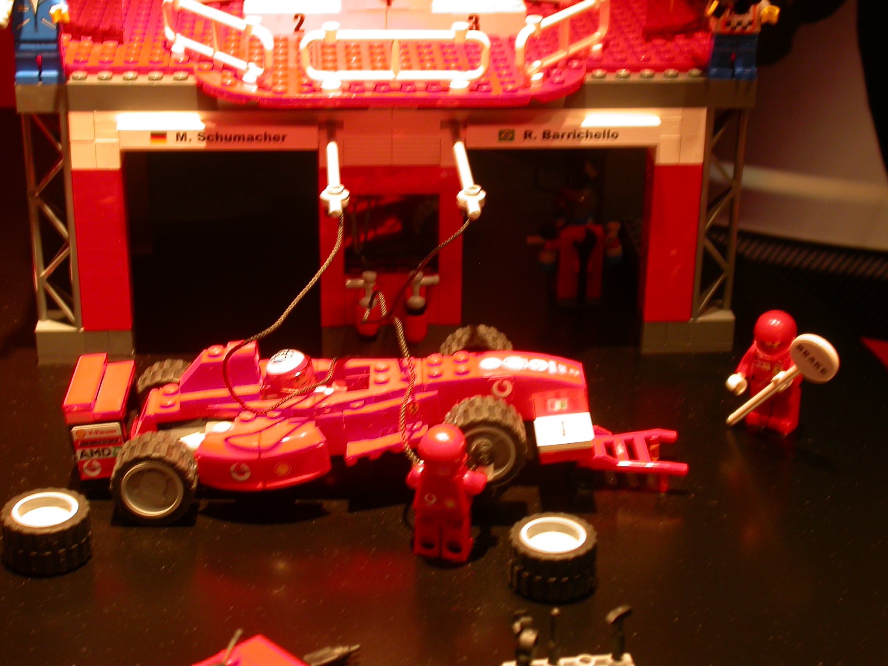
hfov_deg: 26.3
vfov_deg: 19.9
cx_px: 444
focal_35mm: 74
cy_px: 333
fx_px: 1898
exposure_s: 1/8.3
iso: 100
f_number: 3.4
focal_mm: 15.3
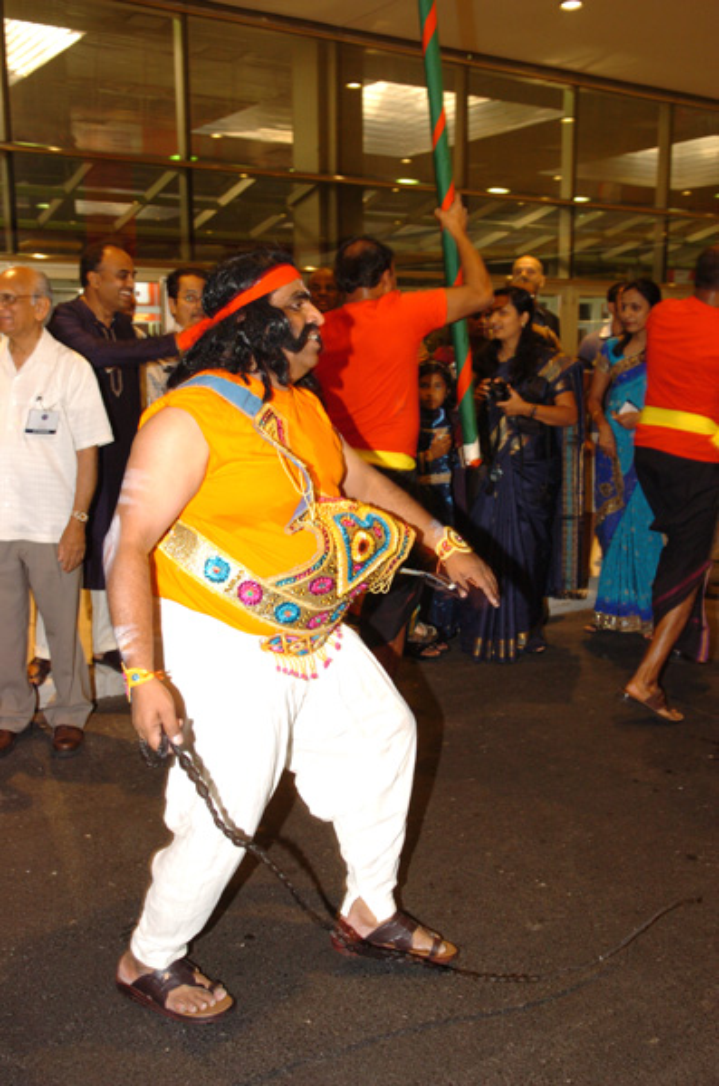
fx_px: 1039
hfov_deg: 38.2
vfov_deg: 55.2
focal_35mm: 34
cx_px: 360
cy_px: 543
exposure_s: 1/30
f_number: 3.5
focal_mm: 23
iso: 400
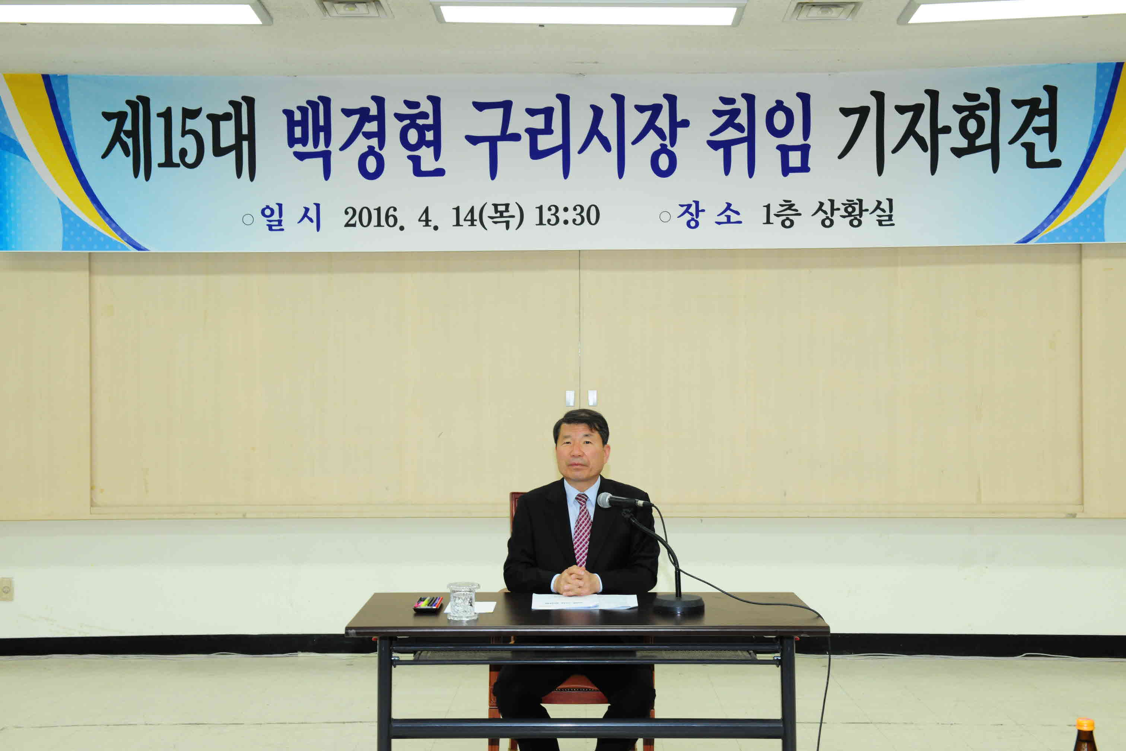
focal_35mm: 48
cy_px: 376
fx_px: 1501
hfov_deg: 41.1
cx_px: 563
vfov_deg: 28.1
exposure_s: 1/60
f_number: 8
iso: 1600
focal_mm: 48
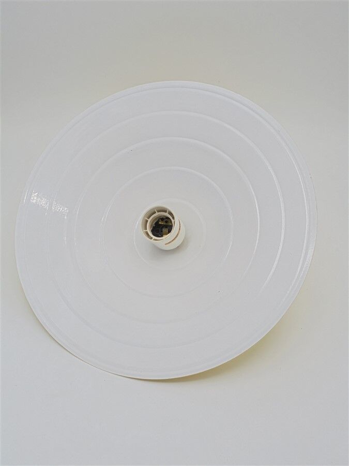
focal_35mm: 34
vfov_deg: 54.0
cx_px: 174
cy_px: 233
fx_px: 457
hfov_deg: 41.8
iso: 100
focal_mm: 6.1
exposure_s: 1/320
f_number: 4
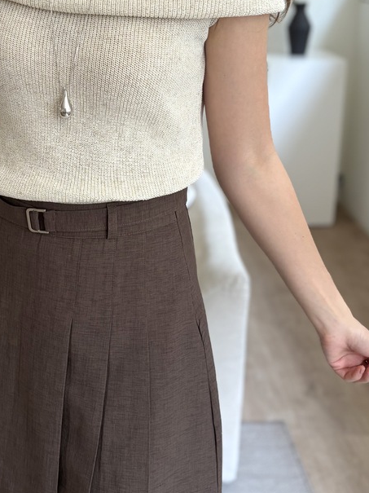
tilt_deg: -18.6
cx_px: 99
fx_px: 612
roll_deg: +0.6
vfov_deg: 43.8
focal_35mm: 43
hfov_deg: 33.0
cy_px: 226
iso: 125
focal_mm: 5.96
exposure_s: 1/82
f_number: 1.6
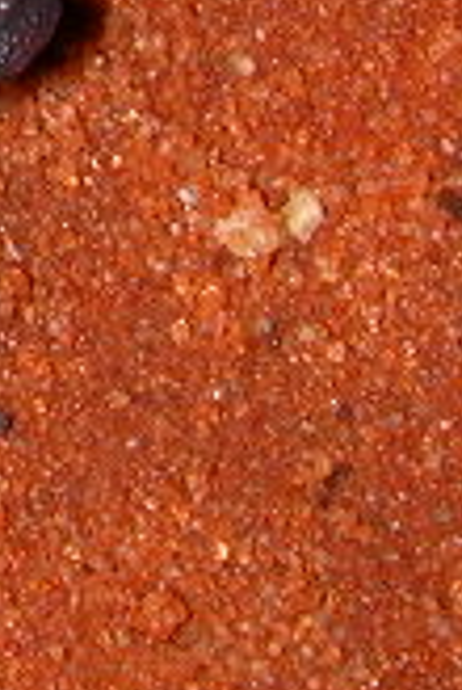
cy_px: -295
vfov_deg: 7.8
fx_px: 4964
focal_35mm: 259
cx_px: -743
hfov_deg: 5.1
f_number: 5.9
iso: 100
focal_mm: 9.7
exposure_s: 1/59.9
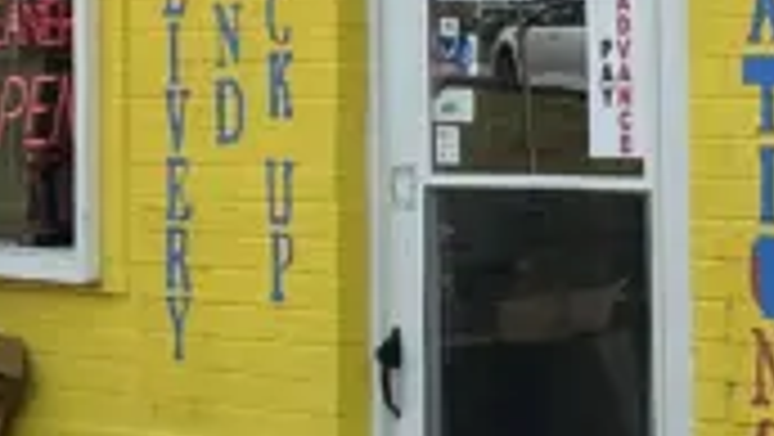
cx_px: 796
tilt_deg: +1.7
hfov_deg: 12.6
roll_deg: +1.3
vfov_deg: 7.1
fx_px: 3471
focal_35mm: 169
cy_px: -67
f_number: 1.5
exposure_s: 1/2632
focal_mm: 5.7
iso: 50
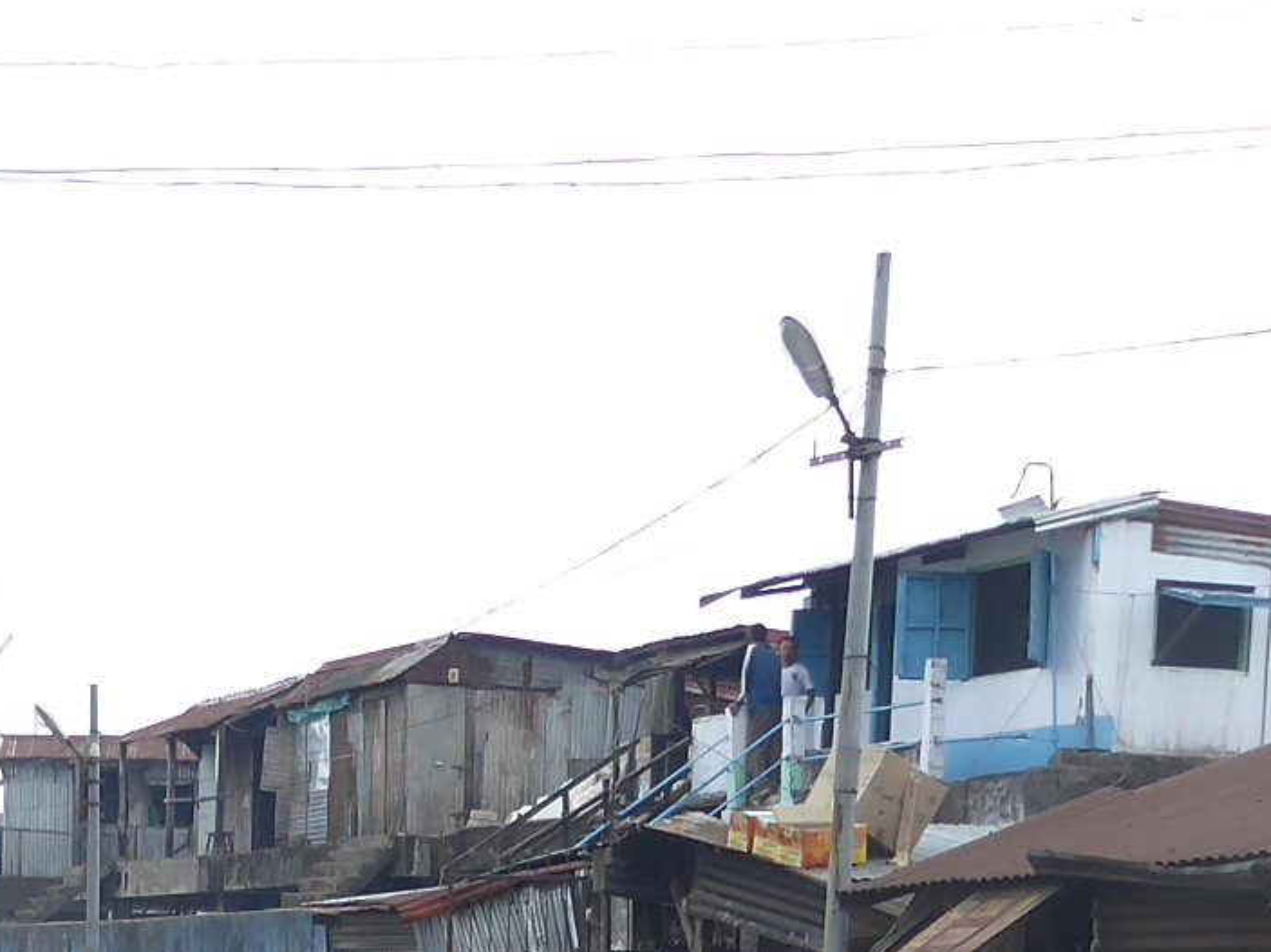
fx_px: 3341
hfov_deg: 21.2
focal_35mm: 91
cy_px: 1582
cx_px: 206
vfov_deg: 14.7
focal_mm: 4.3
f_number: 3.3
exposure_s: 1/250
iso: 80
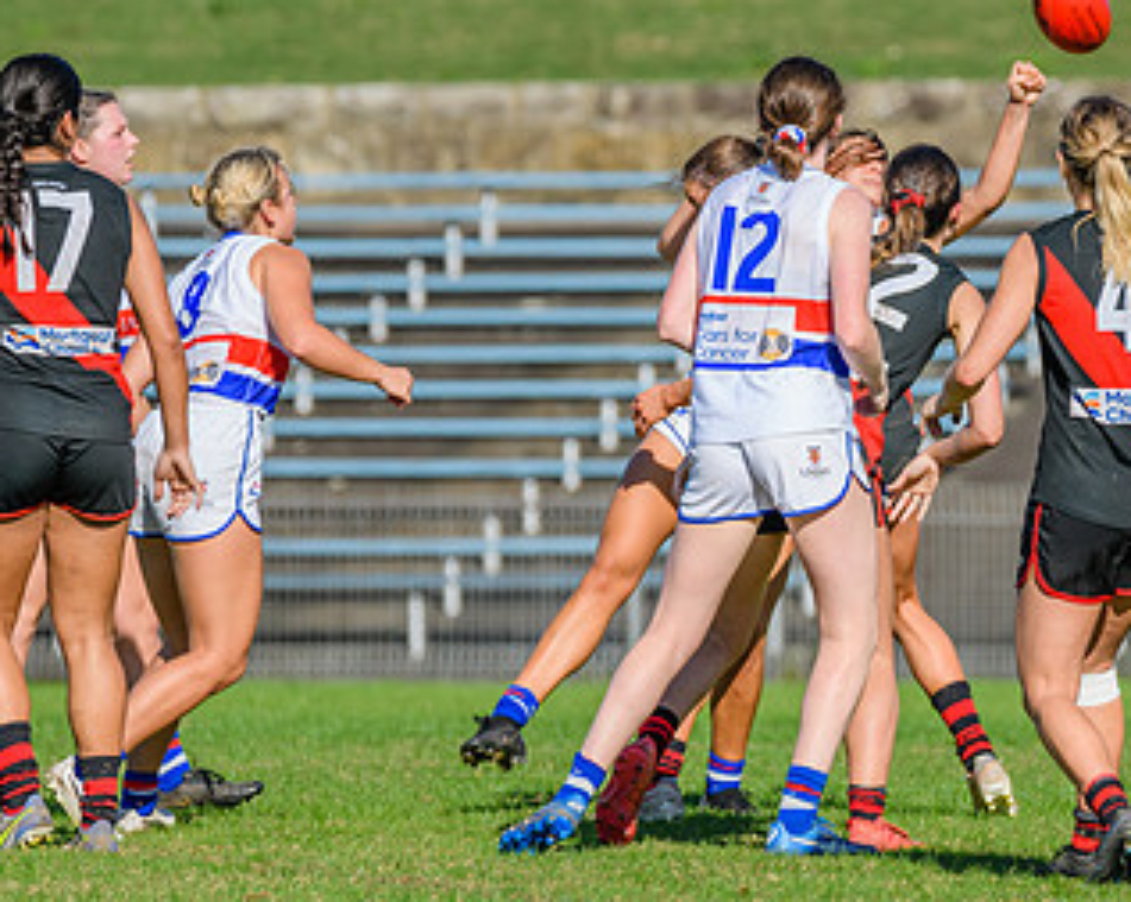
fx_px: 26821
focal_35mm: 802
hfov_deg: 2.4
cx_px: 735
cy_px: 508
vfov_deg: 1.9
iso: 640
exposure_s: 1/1600
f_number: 10
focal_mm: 450
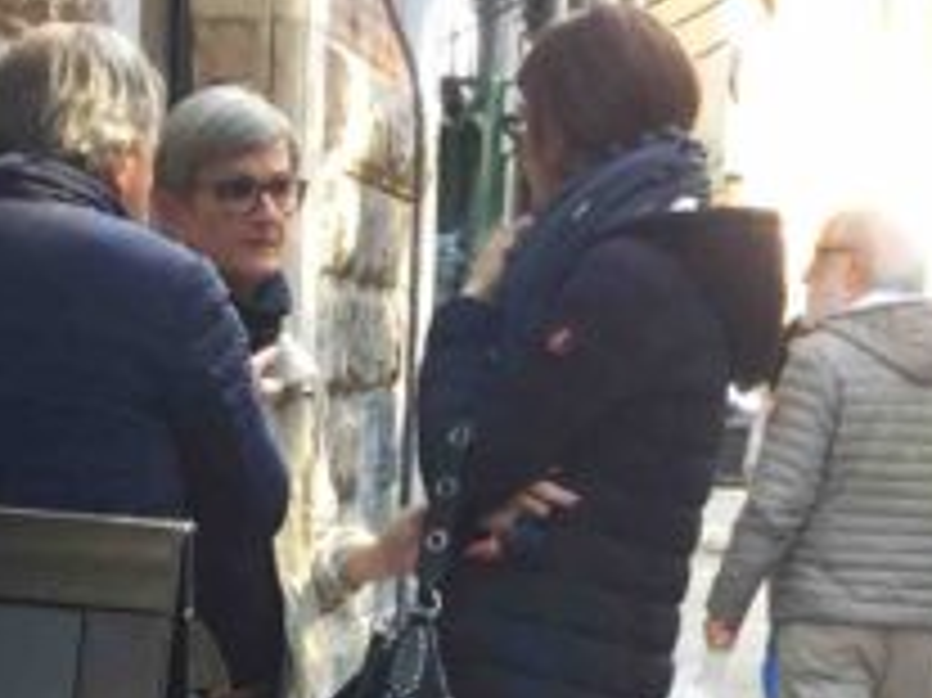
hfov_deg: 16.5
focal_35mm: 119
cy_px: 1252
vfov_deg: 11.5
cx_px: 243
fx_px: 3202
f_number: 2.2
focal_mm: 4.15
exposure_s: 1/33
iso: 32
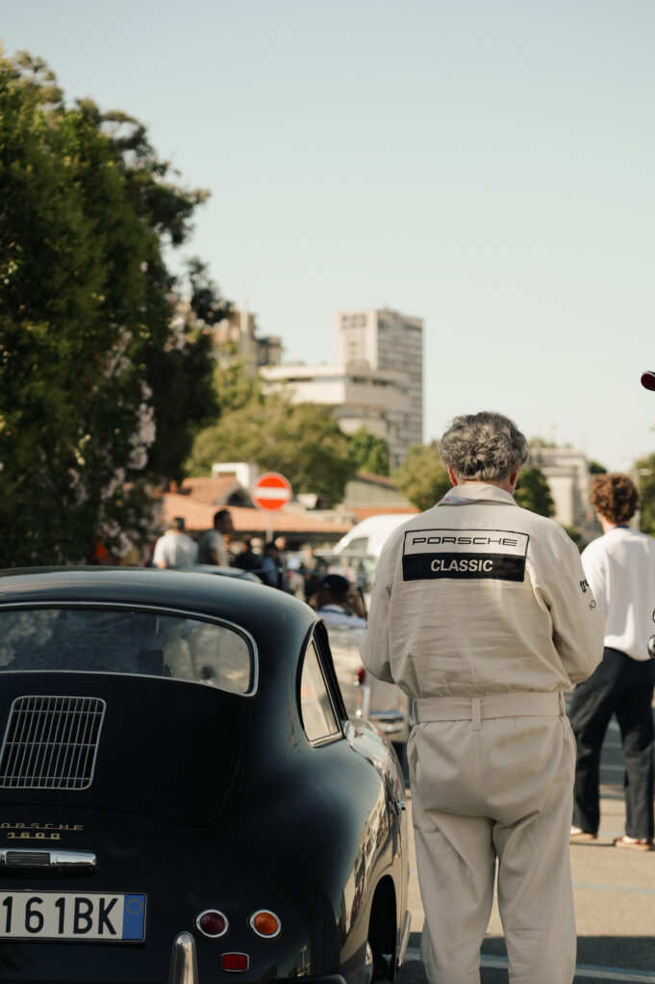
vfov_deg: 20.3
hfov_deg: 13.7
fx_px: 2730
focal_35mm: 100
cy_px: 664
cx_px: 410
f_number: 4
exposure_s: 1/400
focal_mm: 73
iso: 100
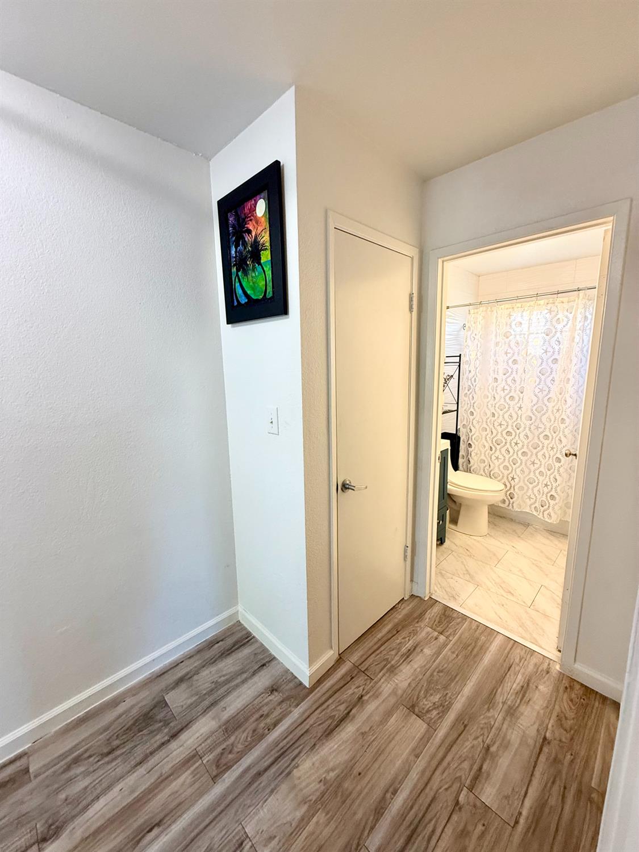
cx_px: 320
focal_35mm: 14
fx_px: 345
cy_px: 426
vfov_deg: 102.1
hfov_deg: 85.7
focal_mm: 2.22
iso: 250
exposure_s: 1/60
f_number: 2.2
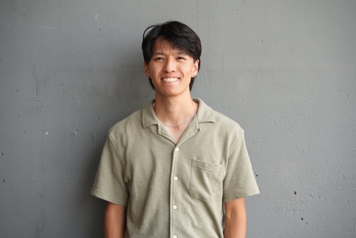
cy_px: 119
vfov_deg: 19.0
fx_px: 712
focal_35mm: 72
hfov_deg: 28.1
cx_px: 178
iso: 160
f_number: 4
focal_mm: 72
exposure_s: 1/250
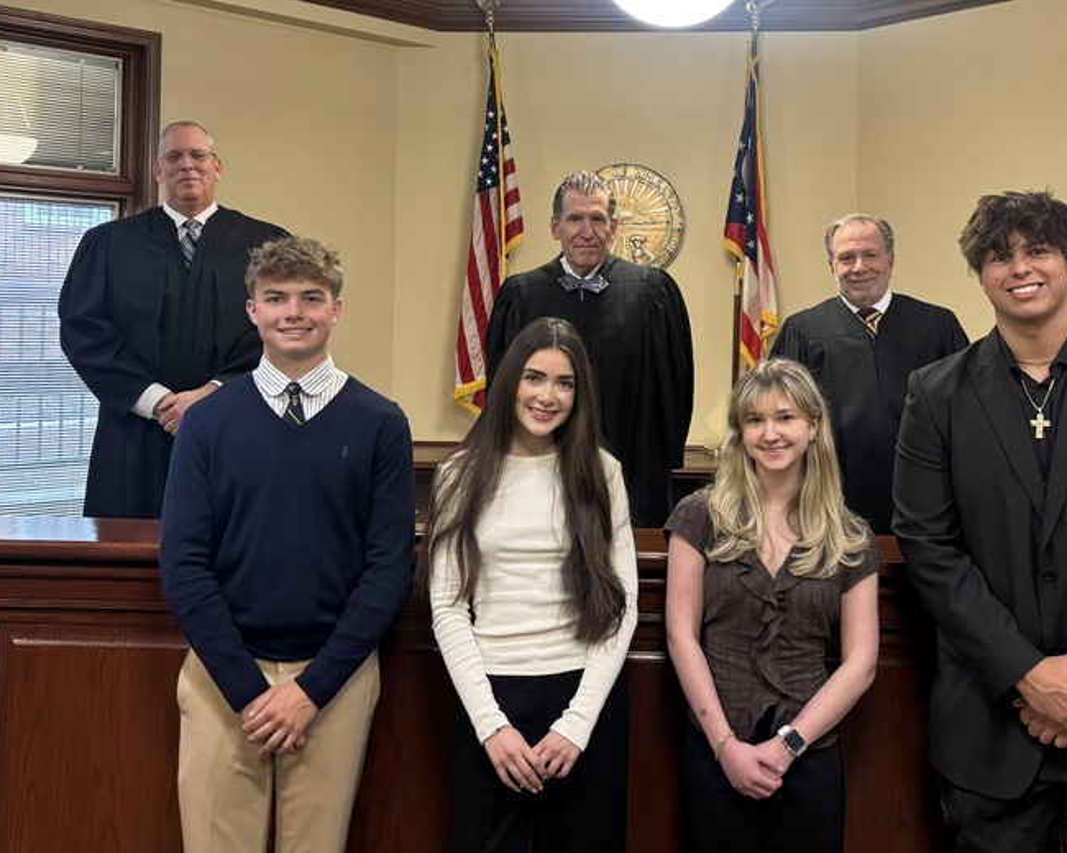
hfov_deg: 45.8
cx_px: 560
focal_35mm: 40
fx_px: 1263
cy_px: 302
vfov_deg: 37.0
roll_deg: -0.9
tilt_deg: +2.6
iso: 200
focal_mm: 5.96
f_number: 1.6
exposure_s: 1/60
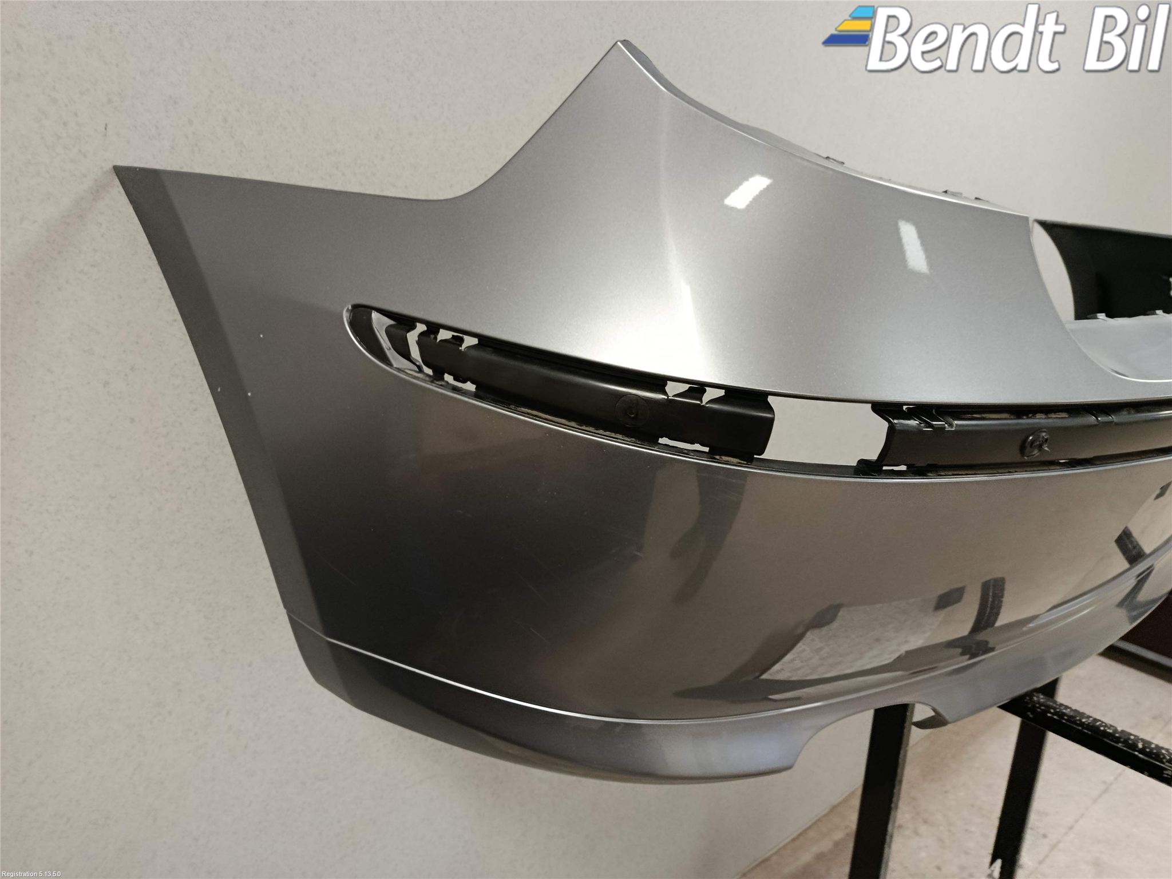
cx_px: 586
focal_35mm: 24
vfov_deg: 56.8
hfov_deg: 71.6
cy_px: 440
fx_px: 813
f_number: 1.7
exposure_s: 1/25
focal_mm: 5.24
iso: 1403
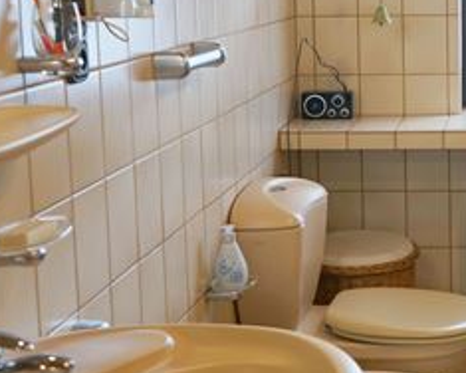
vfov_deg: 19.7
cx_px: 500
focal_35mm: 77
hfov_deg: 23.4
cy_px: 79
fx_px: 1062
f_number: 4
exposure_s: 1/60
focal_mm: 28
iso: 200
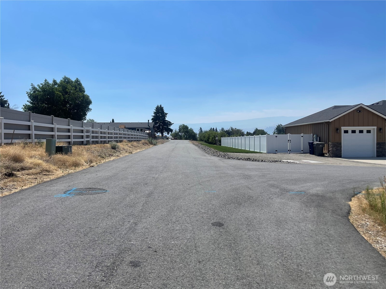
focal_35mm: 25
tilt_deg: +0.2
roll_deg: +0.1
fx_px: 279
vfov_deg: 54.9
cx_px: 193
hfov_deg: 69.4
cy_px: 144
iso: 32
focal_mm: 5.1
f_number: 1.6
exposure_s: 1/6579
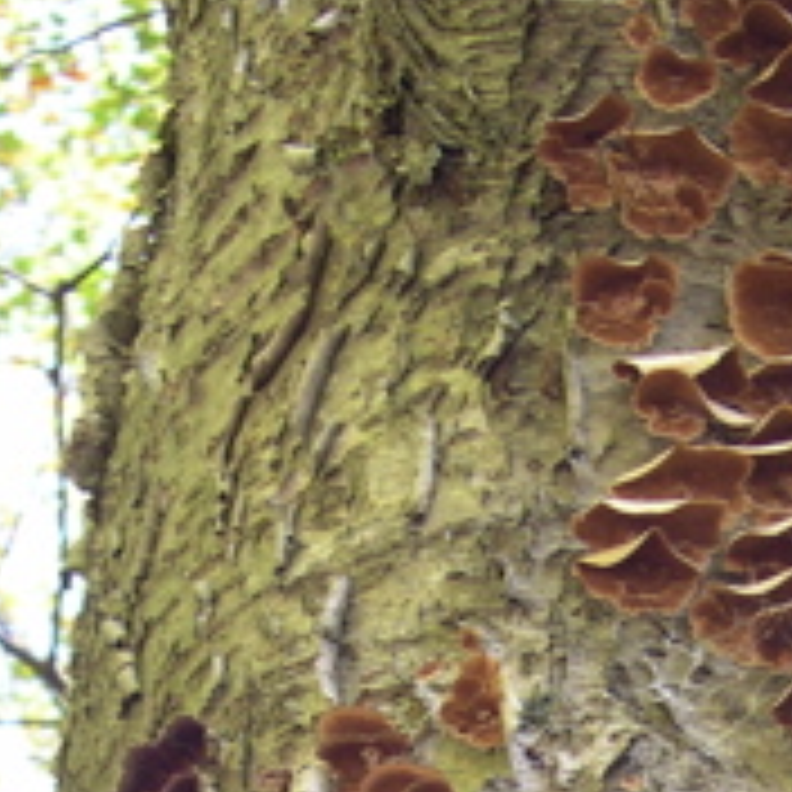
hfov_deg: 12.9
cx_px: 662
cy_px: 1274
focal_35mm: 135
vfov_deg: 12.2
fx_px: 3495
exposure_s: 1/41.5
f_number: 2.9
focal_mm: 9
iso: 100
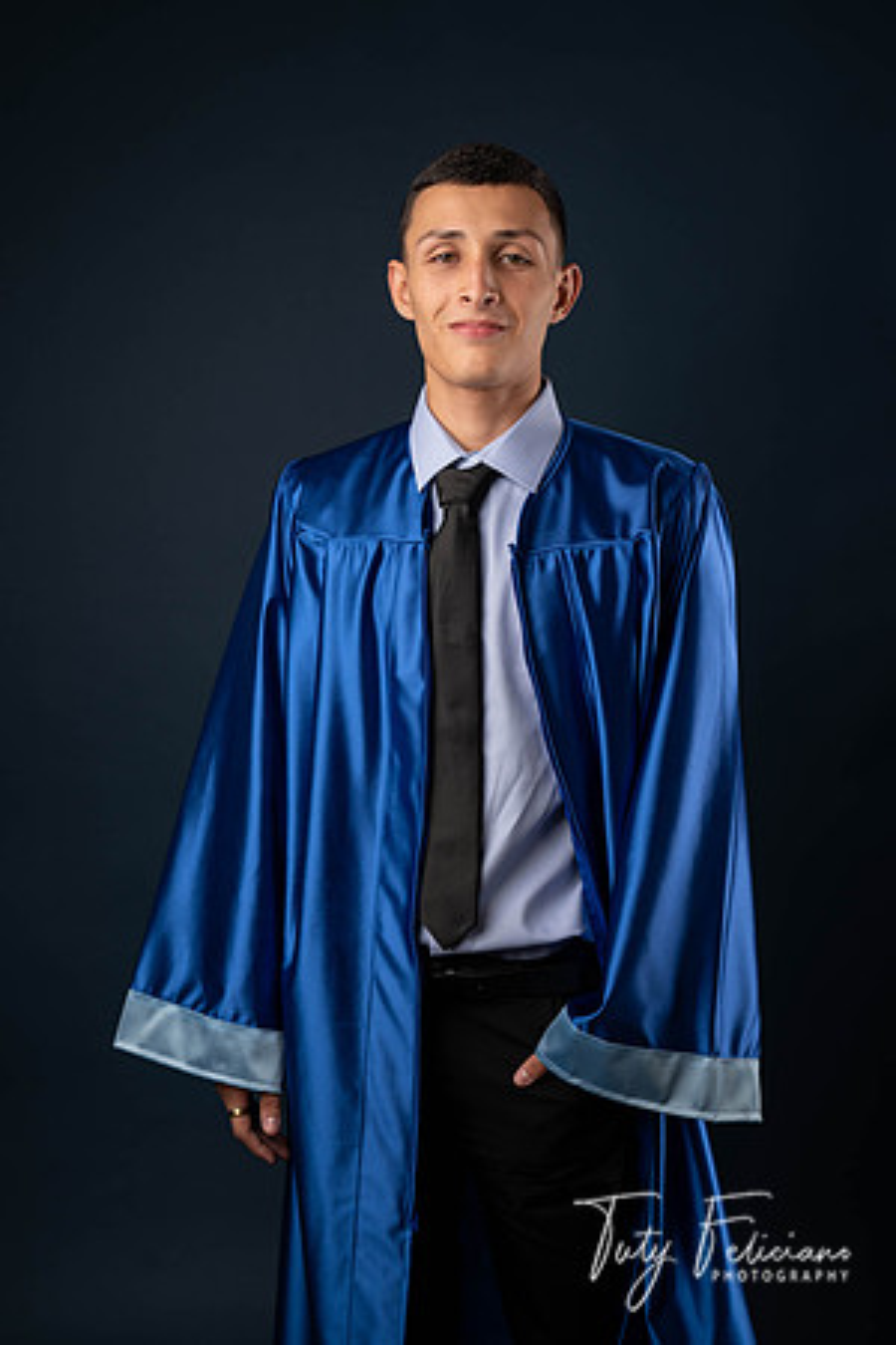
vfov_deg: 35.6
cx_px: 448
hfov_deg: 24.2
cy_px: 672
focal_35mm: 56
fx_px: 2091
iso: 200
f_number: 5.6
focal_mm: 56
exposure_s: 1/100
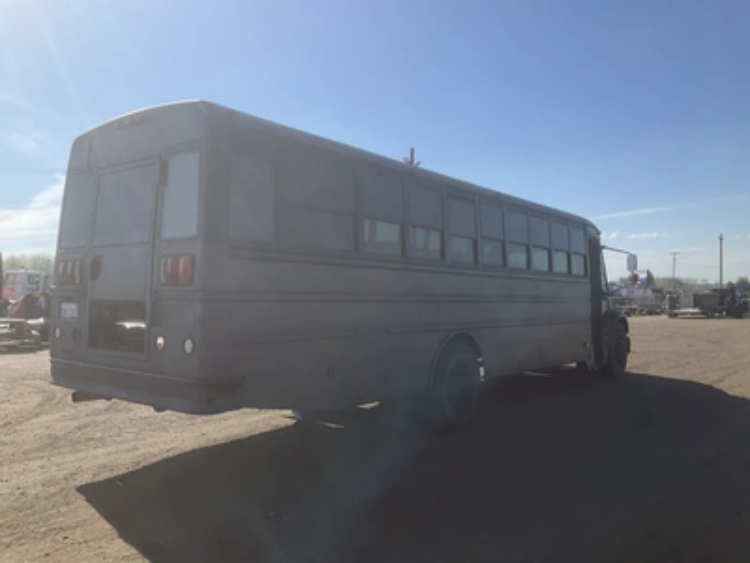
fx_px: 628
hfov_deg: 61.7
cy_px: 282
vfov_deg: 48.2
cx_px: 375
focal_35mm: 29
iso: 25
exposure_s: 1/2427
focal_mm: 3
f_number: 1.8
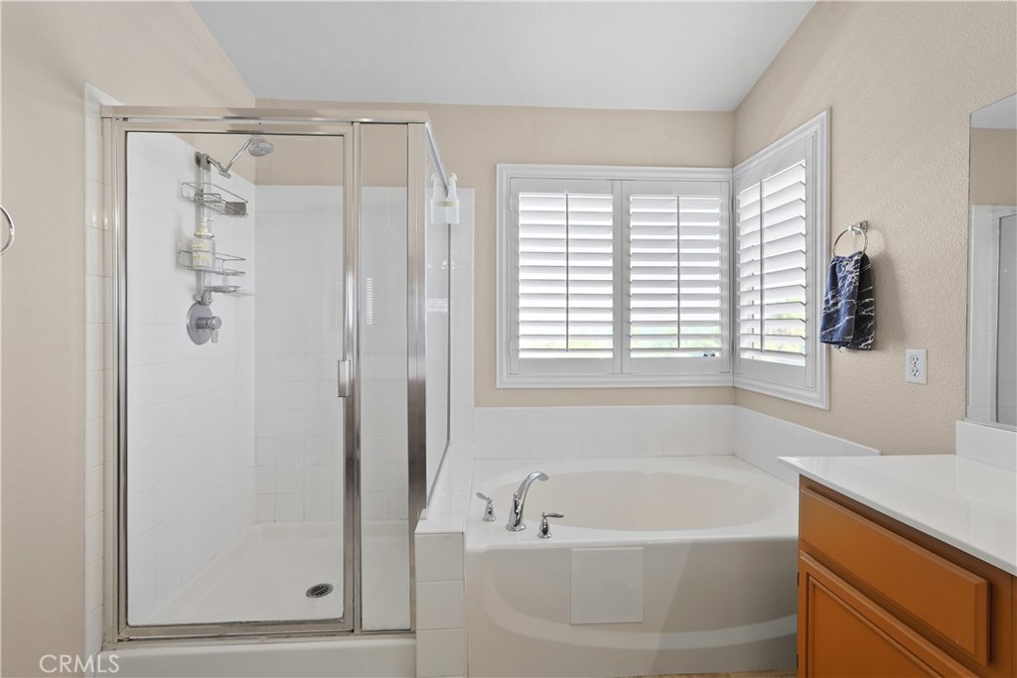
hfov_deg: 96.7
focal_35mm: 16
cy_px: 339
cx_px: 508
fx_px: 452
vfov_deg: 73.8
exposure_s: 1/15
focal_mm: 16
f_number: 5
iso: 400
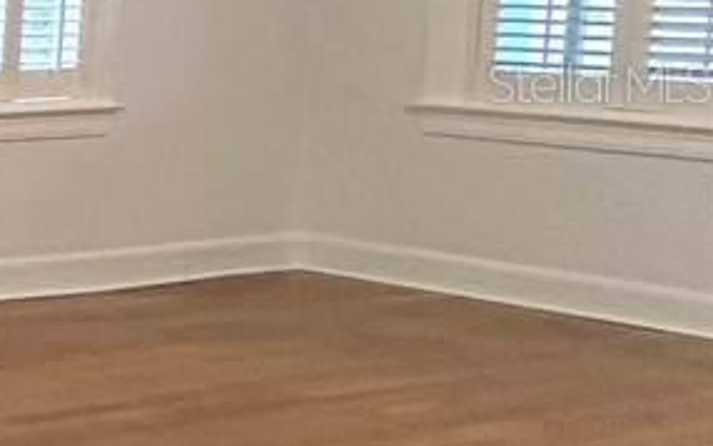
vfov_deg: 15.6
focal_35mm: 83
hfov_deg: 12.6
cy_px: 82
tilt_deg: -5.0
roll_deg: +0.1
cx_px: -1271
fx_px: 1613
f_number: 2.2
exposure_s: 1/120
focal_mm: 2.22
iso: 160
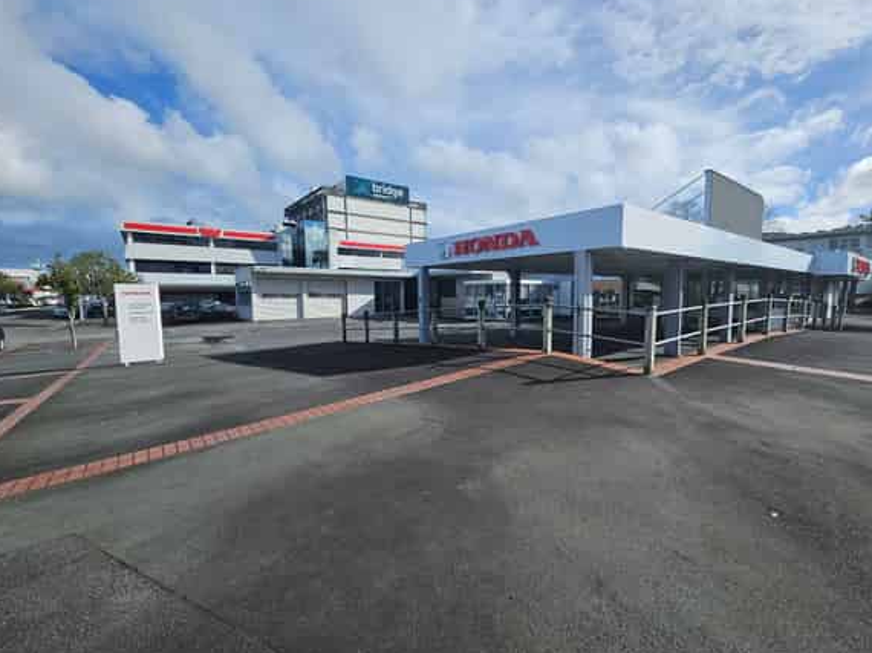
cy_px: 328
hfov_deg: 97.6
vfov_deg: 81.7
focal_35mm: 15
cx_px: 494
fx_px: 378
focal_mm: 1.74
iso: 32
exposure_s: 1/1913
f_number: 2.2
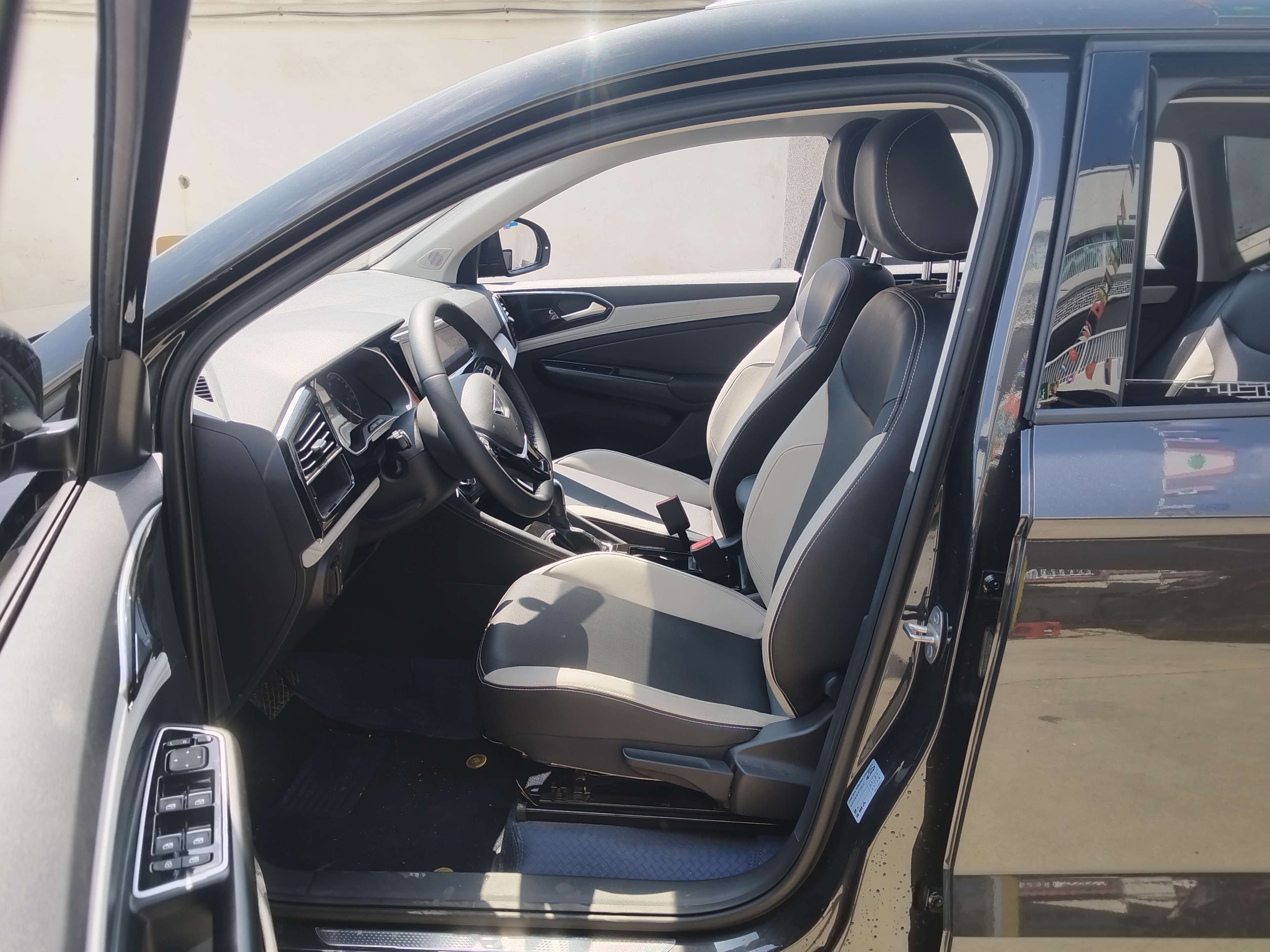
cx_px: 635
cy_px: 476
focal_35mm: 23
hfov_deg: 73.9
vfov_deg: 58.9
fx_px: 844
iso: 100
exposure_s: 1/120
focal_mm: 5.52
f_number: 1.9
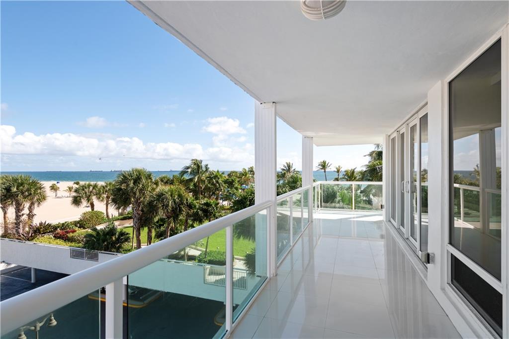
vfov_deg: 64.6
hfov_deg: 86.9
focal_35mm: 19
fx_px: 269
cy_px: 170
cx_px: 254
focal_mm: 19
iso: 250
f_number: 8
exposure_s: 1/250
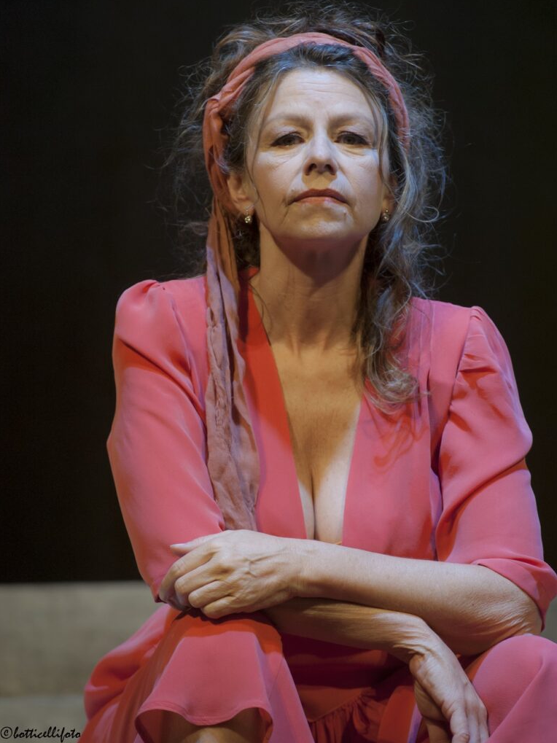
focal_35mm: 185
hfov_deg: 8.0
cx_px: 278
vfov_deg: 10.7
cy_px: 324
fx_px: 3970
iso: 3200
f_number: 4.5
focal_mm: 170
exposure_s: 1/200
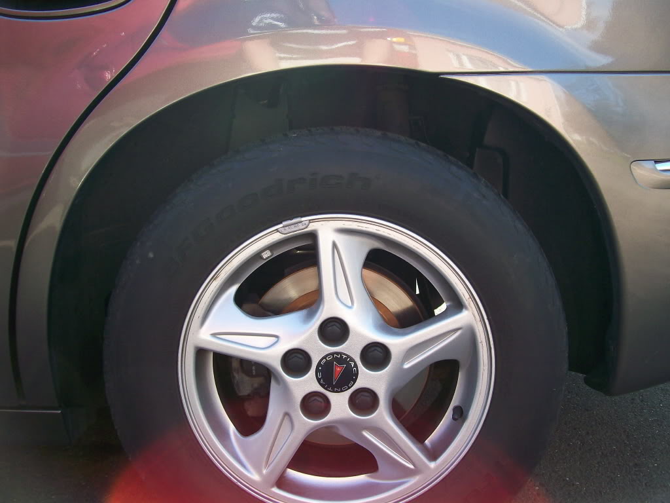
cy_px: 252
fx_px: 697
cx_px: 335
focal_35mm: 36
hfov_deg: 51.4
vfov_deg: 39.7
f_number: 2.7
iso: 80
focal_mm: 6
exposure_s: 1/220
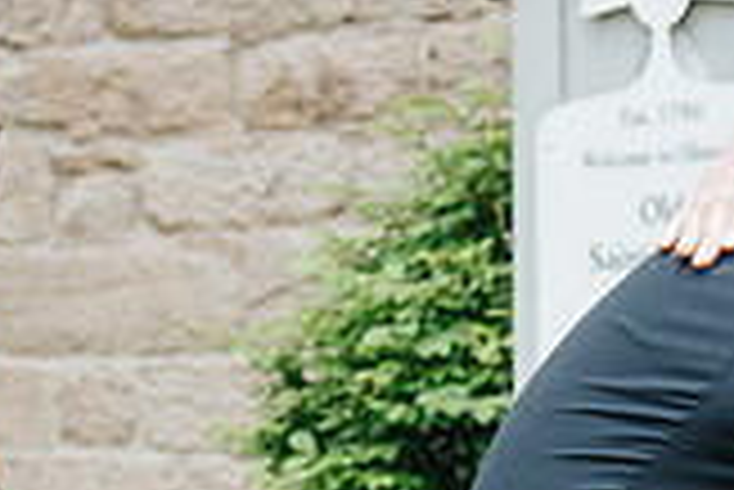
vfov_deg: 6.7
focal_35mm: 203
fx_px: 4143
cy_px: 711
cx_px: 777
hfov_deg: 10.0
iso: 800
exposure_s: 1/80
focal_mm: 50
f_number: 4.5
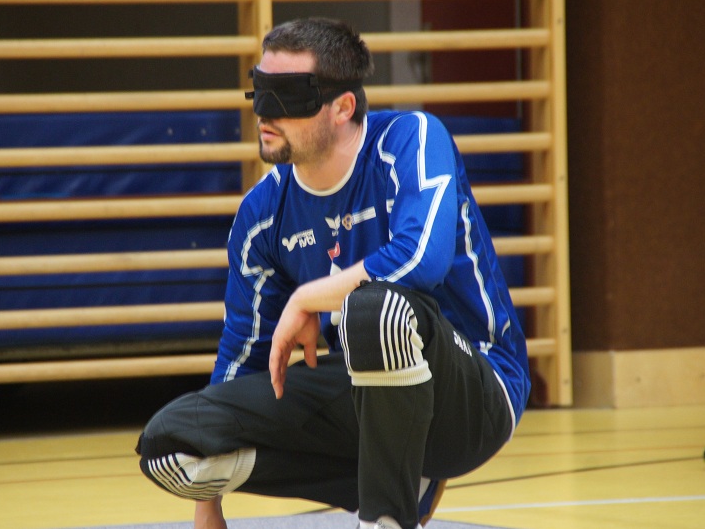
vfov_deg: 4.5
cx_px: 315
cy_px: 265
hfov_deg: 6.1
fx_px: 6661
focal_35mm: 327
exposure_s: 1/15
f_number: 6.3
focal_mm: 200
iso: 1600
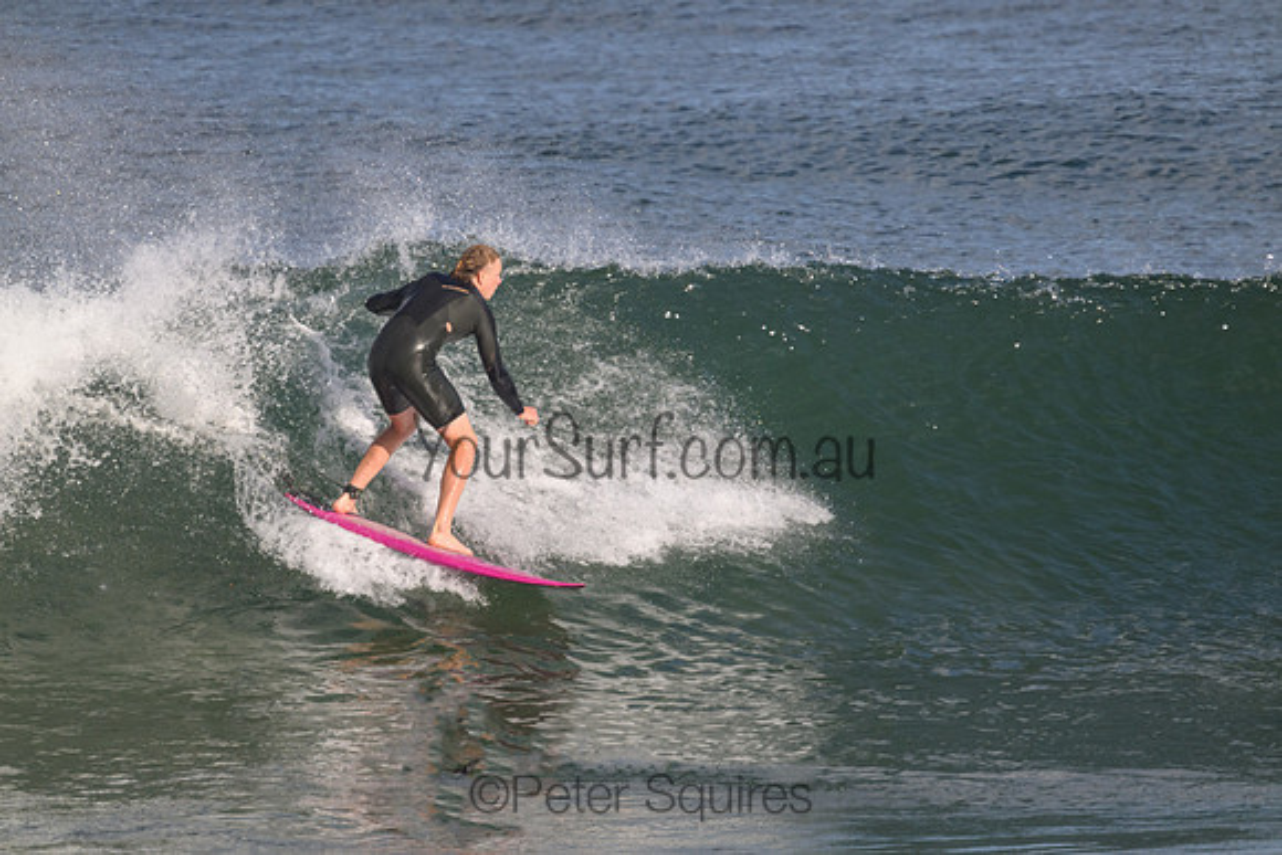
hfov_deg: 2.6
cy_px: 428
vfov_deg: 1.7
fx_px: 28494
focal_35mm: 800
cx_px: 641
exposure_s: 1/2000
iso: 1400
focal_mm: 800
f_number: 11
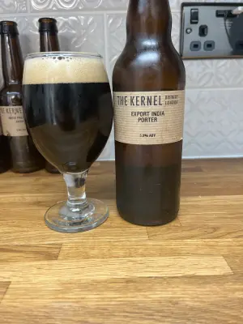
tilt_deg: -17.2
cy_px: 162
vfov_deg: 67.3
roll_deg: -0.2
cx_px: 122
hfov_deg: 53.1
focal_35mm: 26
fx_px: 243
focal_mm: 5.1
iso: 125
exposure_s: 1/121
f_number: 1.6
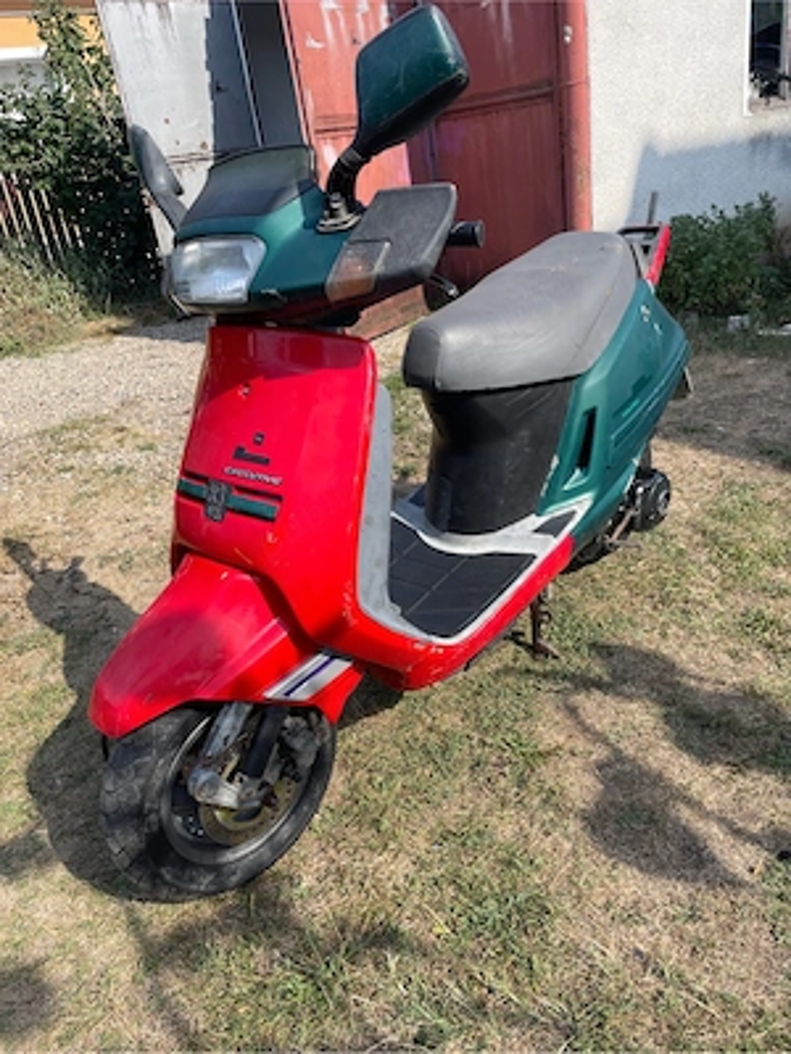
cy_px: 527
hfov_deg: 53.1
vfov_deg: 67.3
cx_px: 396
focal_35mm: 26
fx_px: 792
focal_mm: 4.2
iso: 32
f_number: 1.6
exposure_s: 1/1147
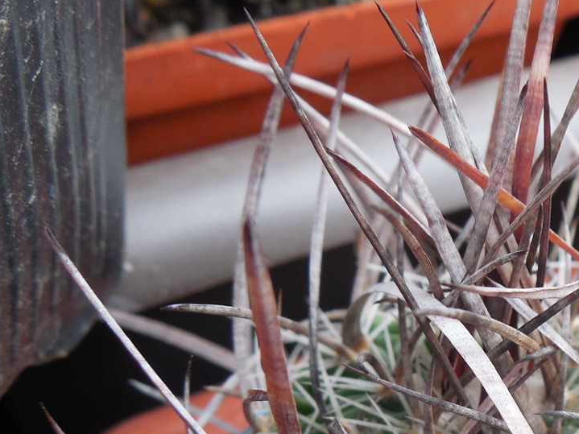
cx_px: 547
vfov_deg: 20.9
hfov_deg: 27.0
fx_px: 1154
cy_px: 387
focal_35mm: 69
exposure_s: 1/30
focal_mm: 5.6
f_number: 3.6
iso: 140
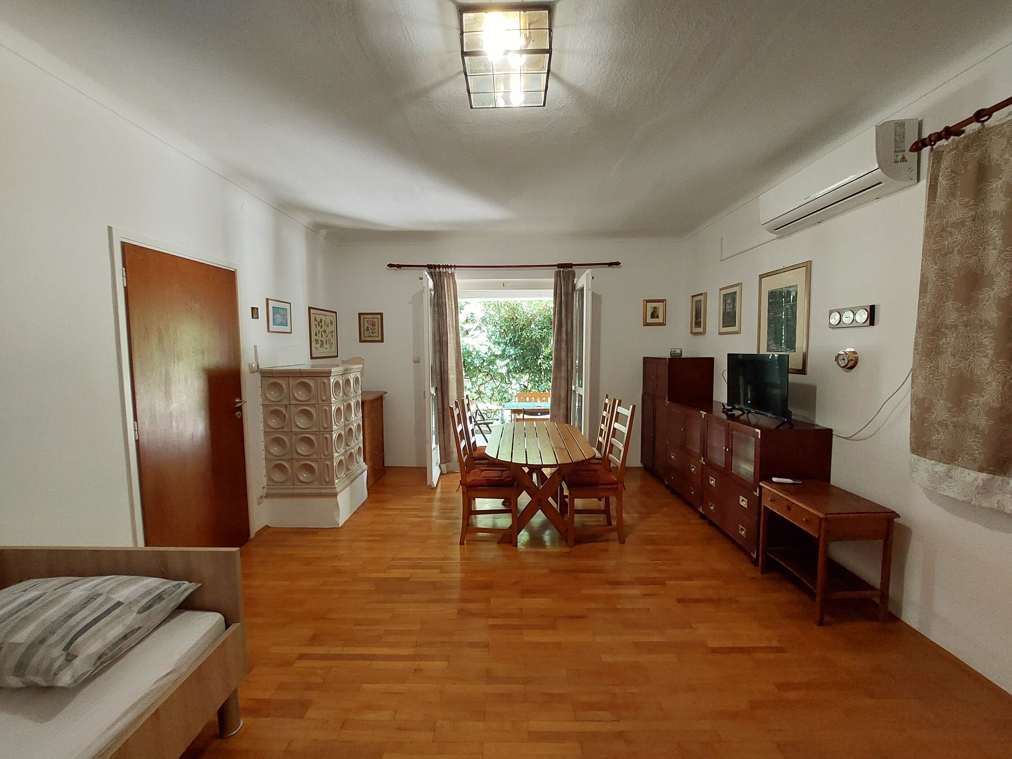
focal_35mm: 13
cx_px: 506
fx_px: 380
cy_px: 380
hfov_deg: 106.2
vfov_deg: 89.9
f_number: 2.2
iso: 400
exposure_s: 1/50
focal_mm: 1.74
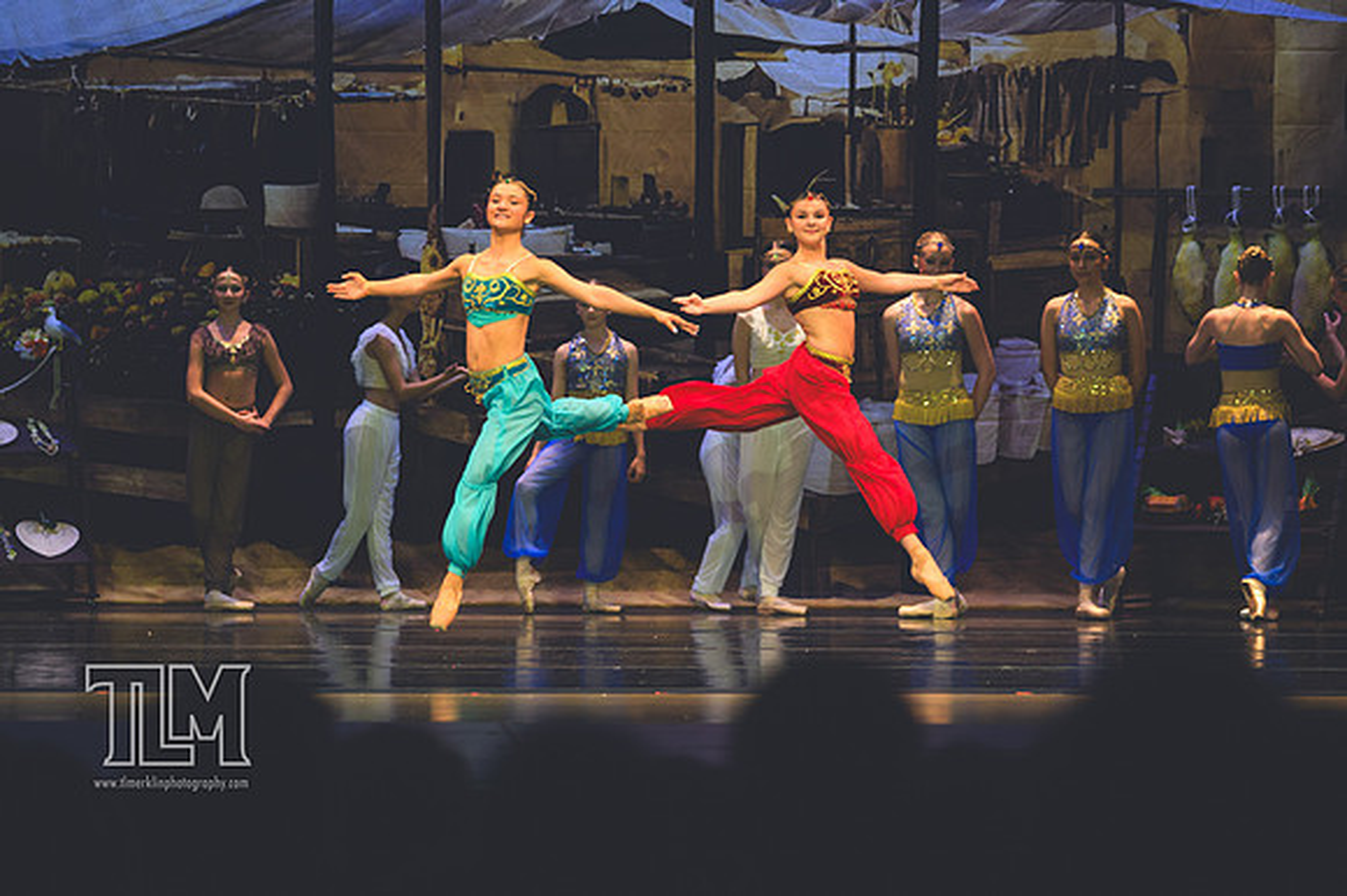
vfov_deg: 6.8
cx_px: 674
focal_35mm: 202
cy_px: 448
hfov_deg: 10.2
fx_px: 7554
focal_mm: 135
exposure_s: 1/500
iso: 1400
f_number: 2.8
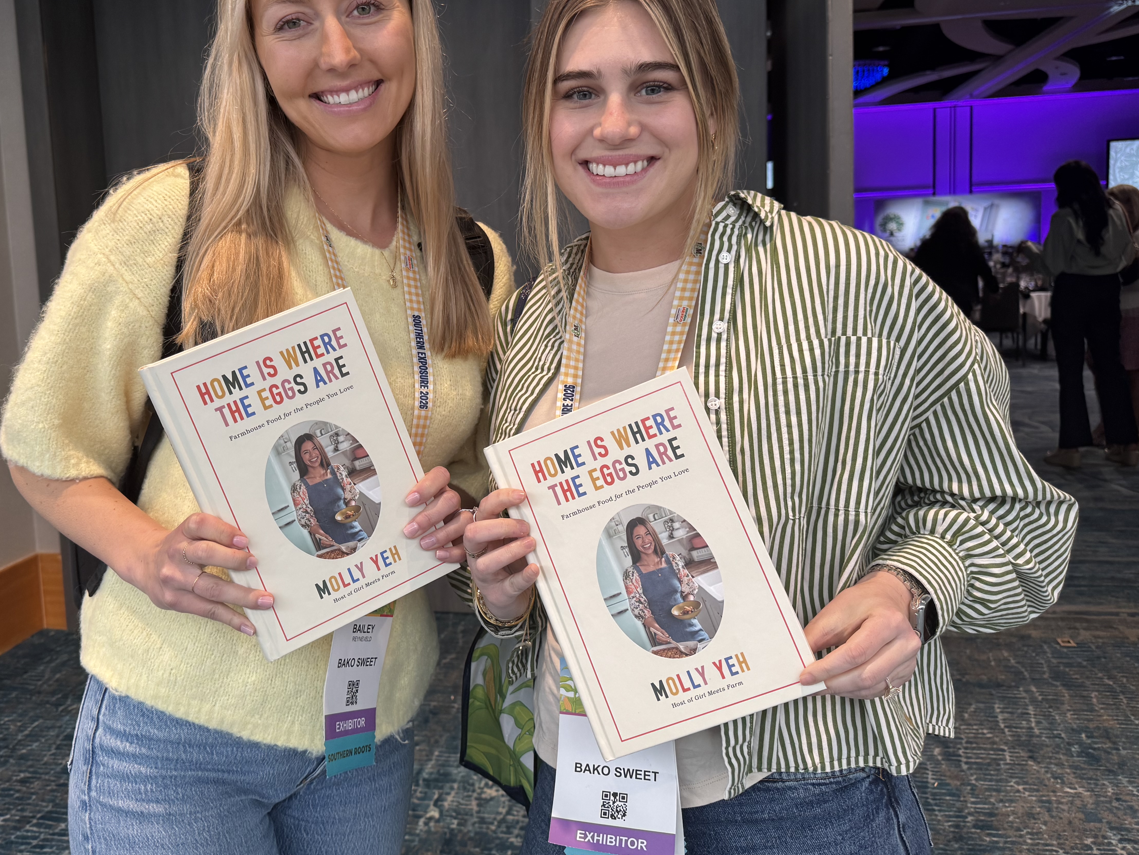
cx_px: 459
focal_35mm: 31
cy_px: 367
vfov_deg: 45.3
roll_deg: +2.6
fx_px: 1020
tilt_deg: -6.0
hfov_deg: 57.9
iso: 160
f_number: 1.78
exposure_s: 1/60
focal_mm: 6.76
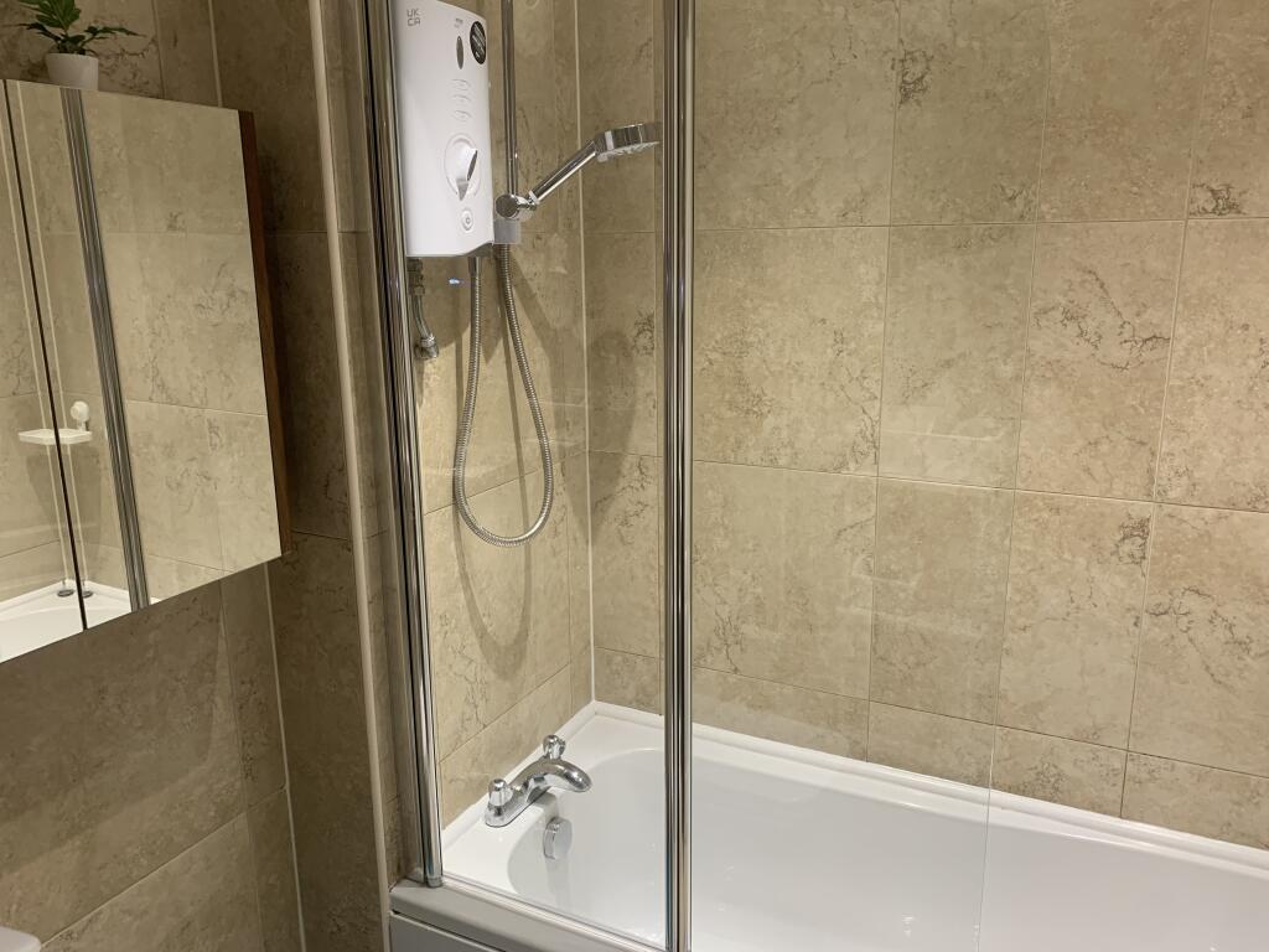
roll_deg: +1.3
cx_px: 634
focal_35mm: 26
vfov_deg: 53.1
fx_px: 953
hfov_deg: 67.3
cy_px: 476
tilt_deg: -13.3
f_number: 1.8
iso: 125
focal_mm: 4.25
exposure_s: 1/50
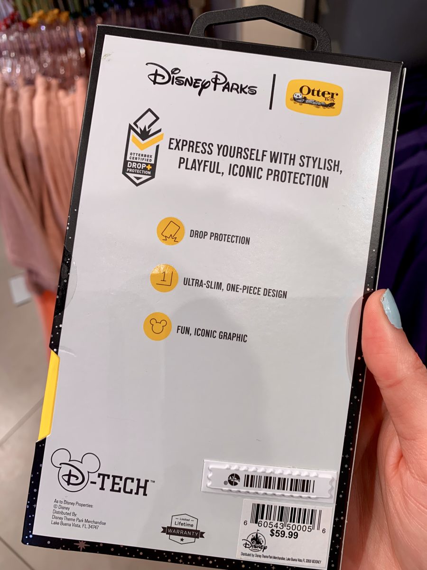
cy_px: 285
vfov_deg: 67.3
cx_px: 214
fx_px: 428
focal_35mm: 26
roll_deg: +3.6
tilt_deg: -44.9
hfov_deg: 53.1
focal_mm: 4.25
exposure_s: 1/120
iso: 32
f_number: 1.8
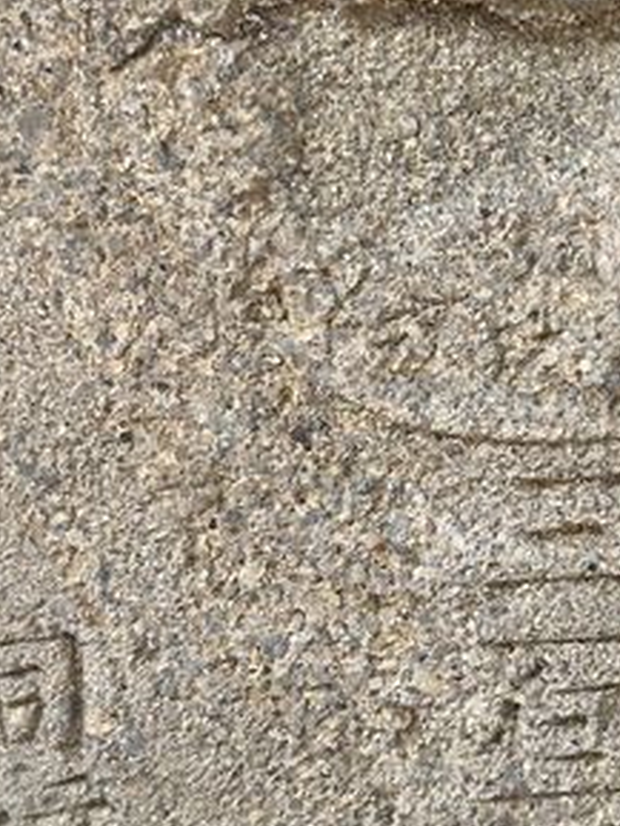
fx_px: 1718
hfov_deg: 20.1
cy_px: 294
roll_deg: +2.4
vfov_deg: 26.9
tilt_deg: -17.5
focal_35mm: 72
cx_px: 557
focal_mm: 5.7
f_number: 1.5
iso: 40
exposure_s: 1/121
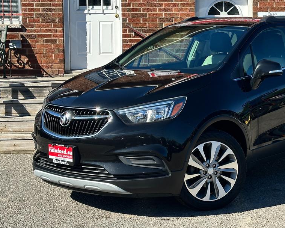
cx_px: 223
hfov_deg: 23.8
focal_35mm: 79
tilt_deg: -2.4
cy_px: 76
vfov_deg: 19.4
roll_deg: +1.0
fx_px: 666
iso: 64
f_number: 1.78
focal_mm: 6.86
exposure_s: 1/2809
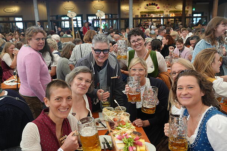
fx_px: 221
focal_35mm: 35
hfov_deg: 54.4
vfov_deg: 37.9
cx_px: 114
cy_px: 76
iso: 640
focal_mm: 35
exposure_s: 1/160
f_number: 4
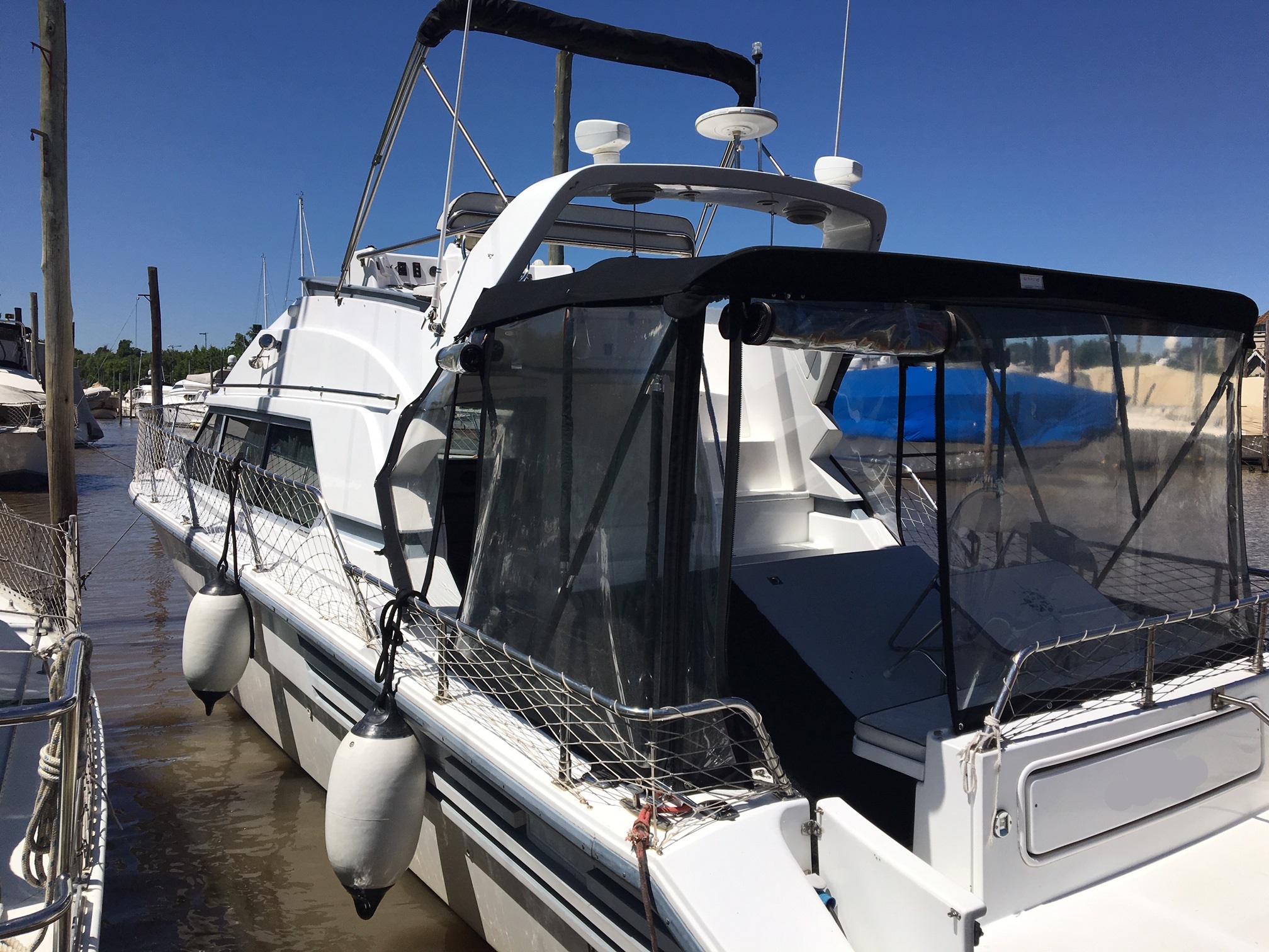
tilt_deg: -3.9
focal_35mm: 29
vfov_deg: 48.2
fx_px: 1063
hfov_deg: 61.7
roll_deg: -0.4
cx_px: 634
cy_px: 476
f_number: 2.2
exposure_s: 1/4274
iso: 25
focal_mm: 4.15
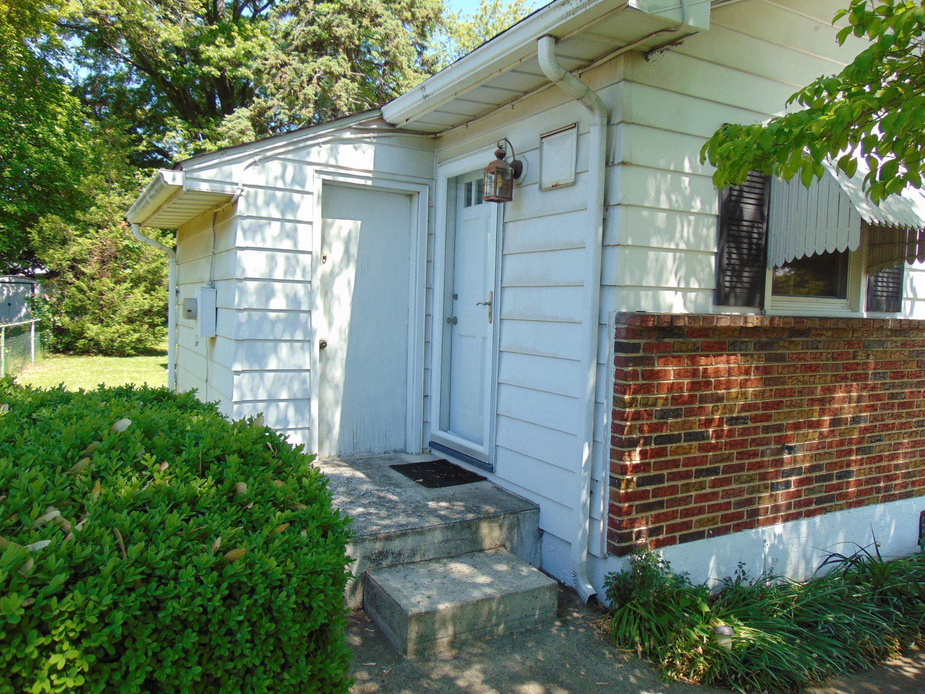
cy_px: 347
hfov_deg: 69.4
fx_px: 668
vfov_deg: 54.9
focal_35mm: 25
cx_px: 462
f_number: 3
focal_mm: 4.5
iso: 80
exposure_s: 1/320
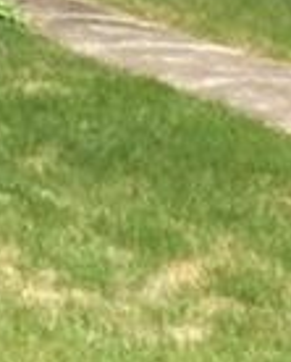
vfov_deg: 7.8
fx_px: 2479
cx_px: -587
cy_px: -493
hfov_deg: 6.2
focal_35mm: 231
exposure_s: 1/1590
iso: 32
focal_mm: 3.3
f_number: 2.4
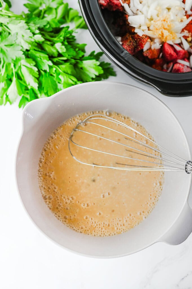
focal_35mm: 50
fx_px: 401
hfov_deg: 26.9
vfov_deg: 39.6
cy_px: 144
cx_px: 96
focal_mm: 50
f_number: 4
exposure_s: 1/125
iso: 360
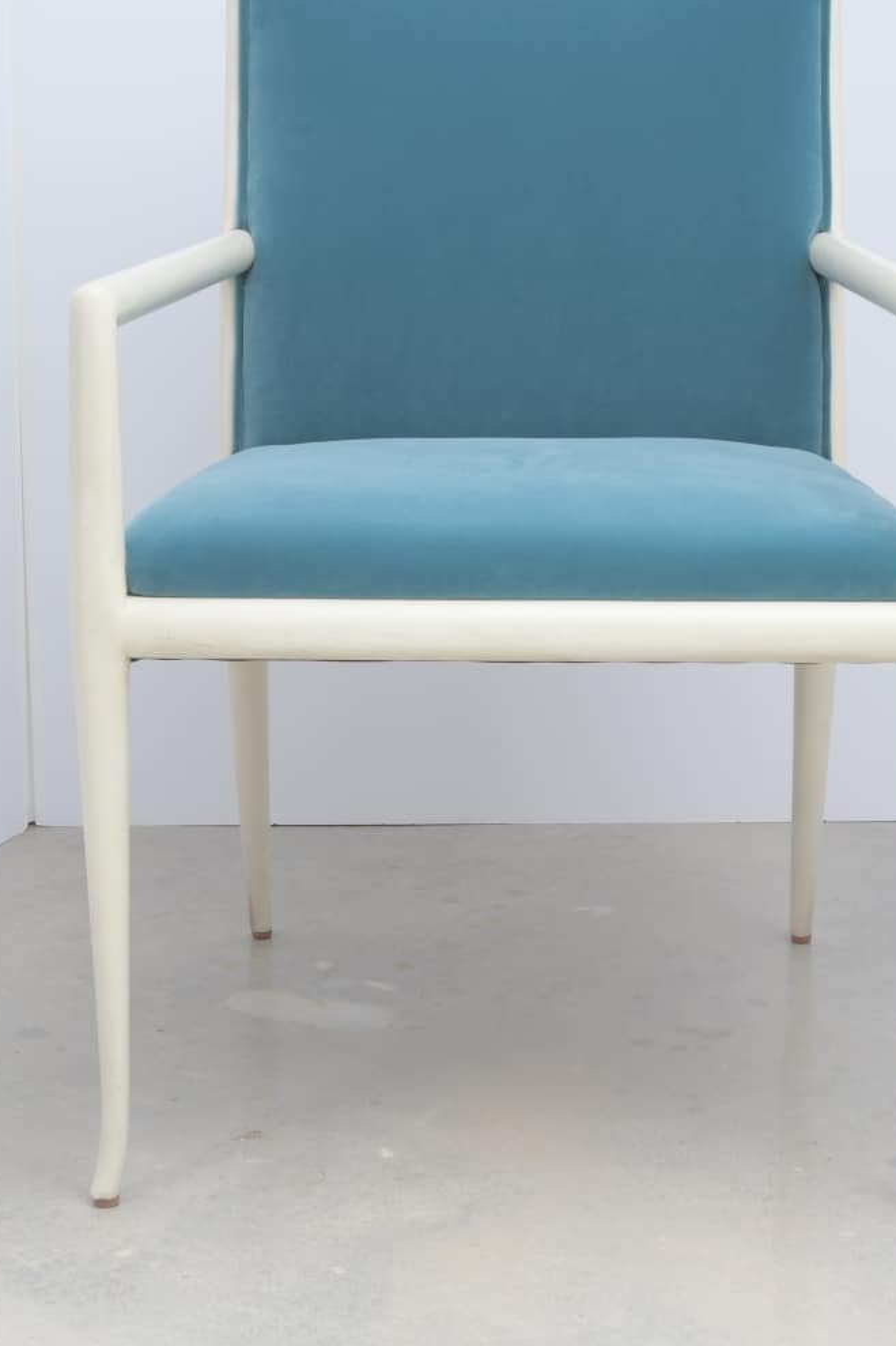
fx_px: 2651
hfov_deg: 19.2
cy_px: 611
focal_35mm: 71
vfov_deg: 28.4
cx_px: 526
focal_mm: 35
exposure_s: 1/125
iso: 400
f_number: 20
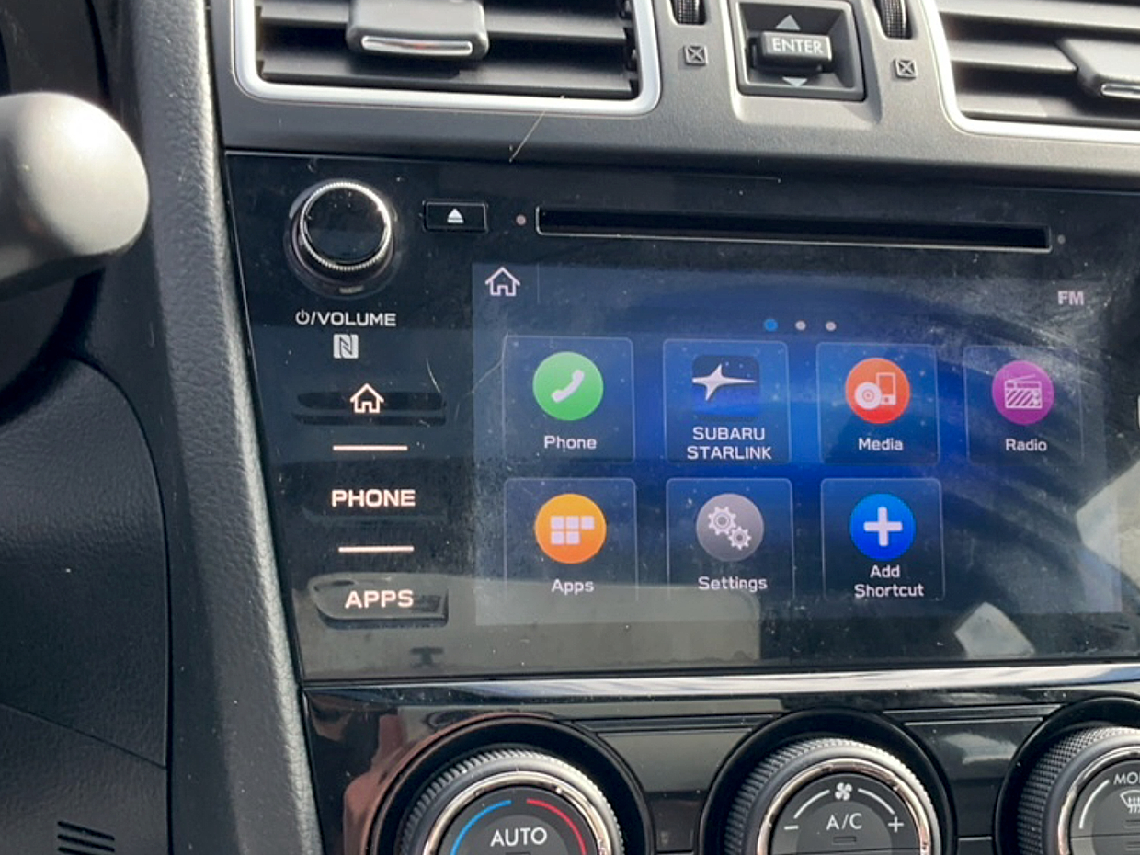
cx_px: 679
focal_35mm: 40
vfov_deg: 35.9
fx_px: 1317
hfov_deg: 46.6
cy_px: 478
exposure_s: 1/120
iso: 40
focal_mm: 3
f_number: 1.8
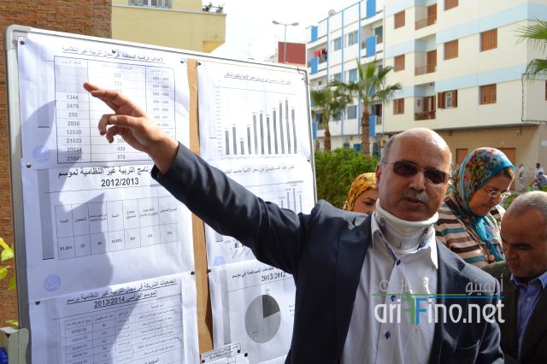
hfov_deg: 53.2
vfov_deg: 36.8
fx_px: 547
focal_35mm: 36
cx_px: 274
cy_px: 182
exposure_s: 1/250
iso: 100
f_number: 8
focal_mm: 24
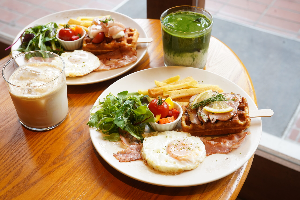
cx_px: 150
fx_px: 417
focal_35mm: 50
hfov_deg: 39.6
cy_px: 100
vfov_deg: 27.0
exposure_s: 1/50
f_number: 8
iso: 1000
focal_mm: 50
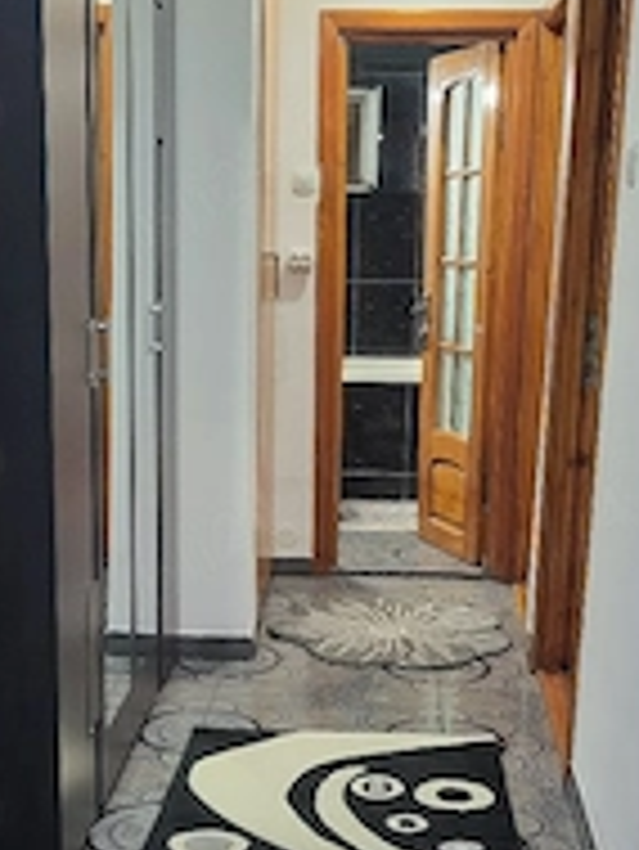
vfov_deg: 34.4
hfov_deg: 26.6
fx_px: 1352
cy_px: 603
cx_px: 302
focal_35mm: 55
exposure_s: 1/50
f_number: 1.8
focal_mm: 5.4
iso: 500
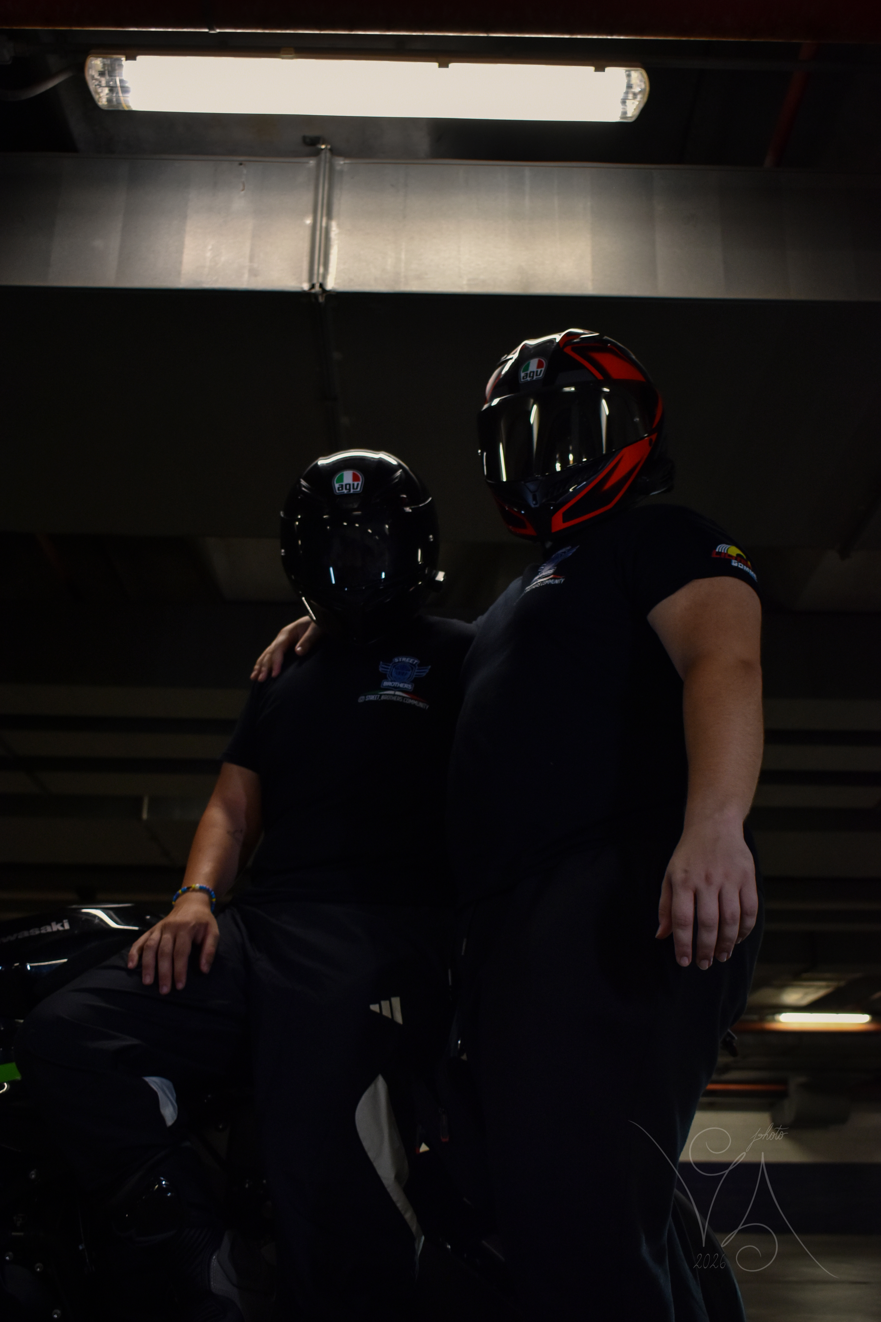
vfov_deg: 49.6
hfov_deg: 34.2
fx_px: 1432
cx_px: 440
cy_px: 661
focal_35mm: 39
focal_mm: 26
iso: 640
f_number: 4.5
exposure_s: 1/80
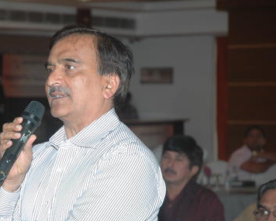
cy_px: 134
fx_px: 1356
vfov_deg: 9.3
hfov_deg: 11.6
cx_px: 73
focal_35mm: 166
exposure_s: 1/60
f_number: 4.5
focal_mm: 70
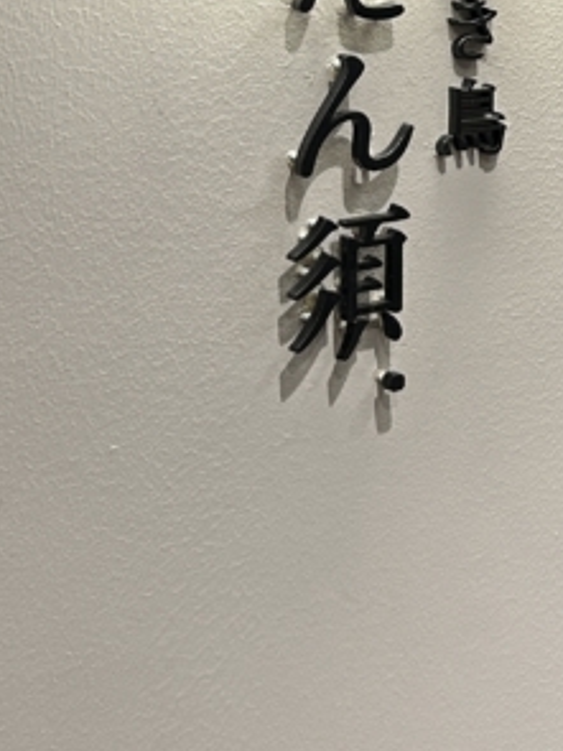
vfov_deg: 22.1
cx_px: 738
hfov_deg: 16.4
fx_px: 1845
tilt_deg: -2.1
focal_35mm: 85
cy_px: -18
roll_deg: -0.6
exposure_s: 1/50
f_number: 1.5
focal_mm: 5.7
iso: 125
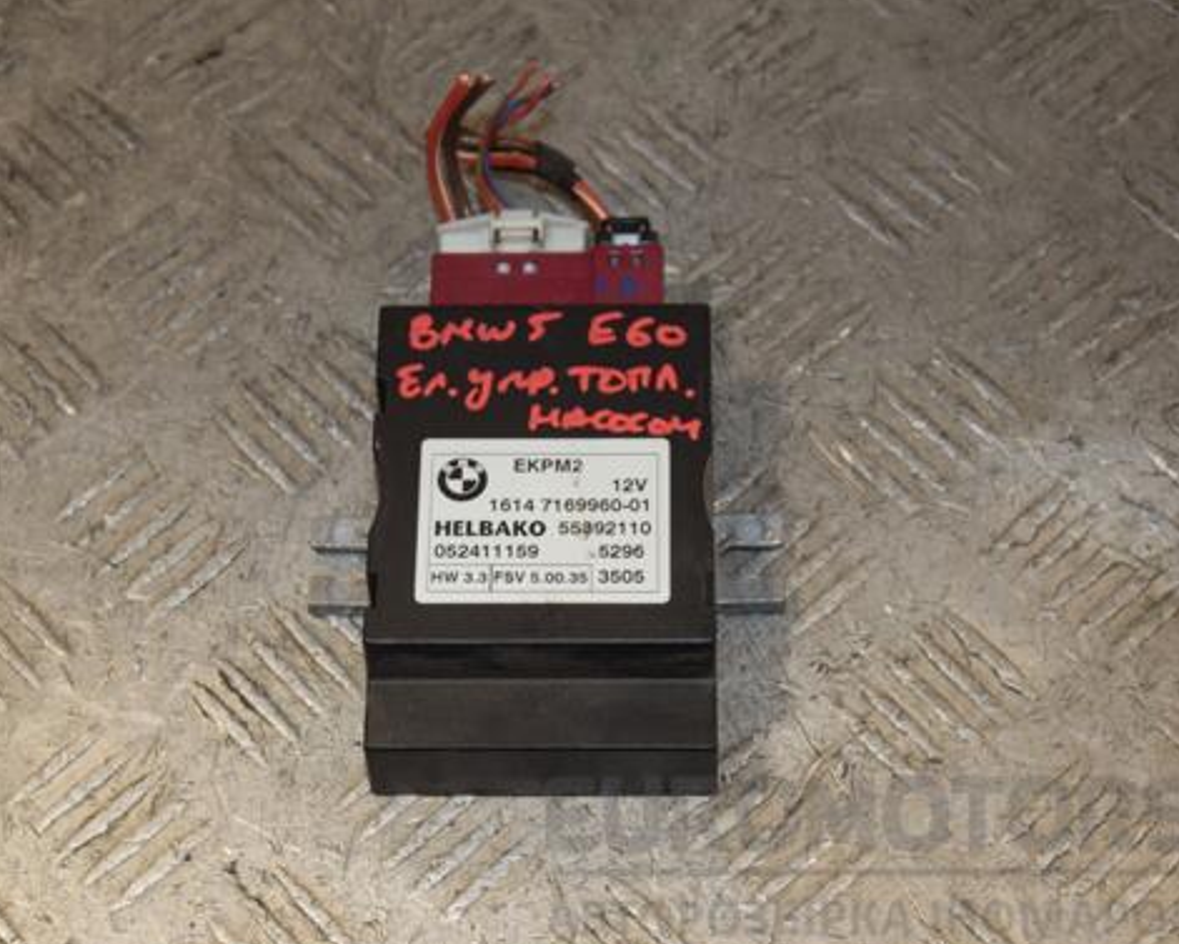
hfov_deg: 22.2
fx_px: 3001
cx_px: 498
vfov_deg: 17.9
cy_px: 481
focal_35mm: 86
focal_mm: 48
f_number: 7.1
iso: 800
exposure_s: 1/200
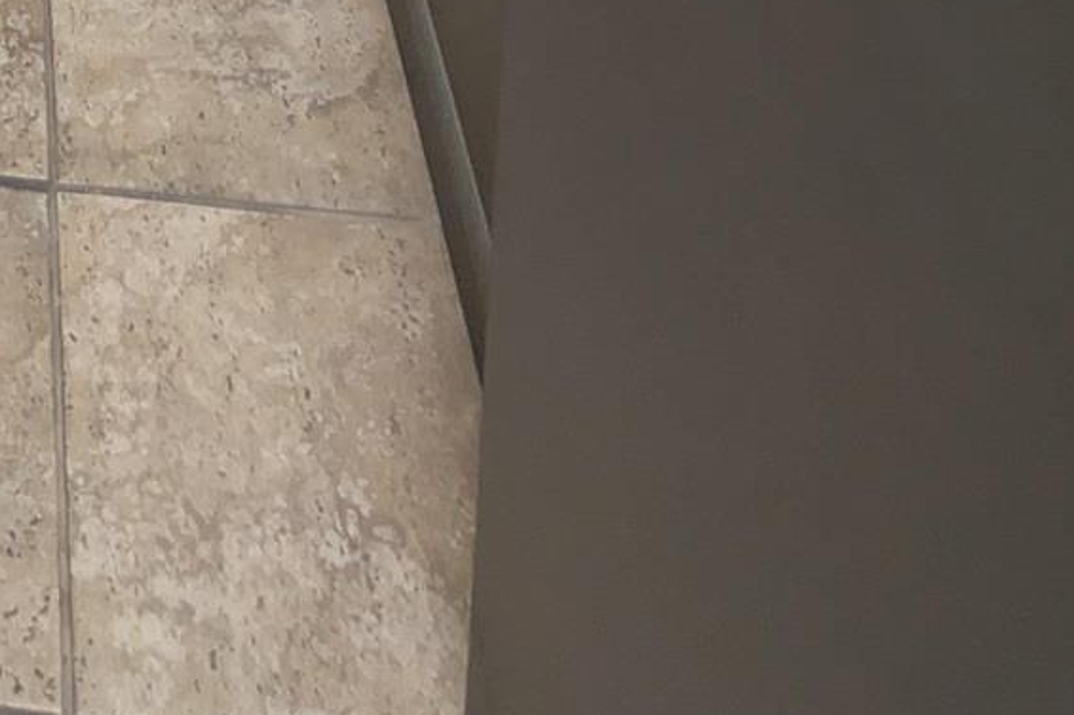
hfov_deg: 33.2
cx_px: -148
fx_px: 1521
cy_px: -1268
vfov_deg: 12.7
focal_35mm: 51
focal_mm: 2.02
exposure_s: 1/60
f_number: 1.7
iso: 57
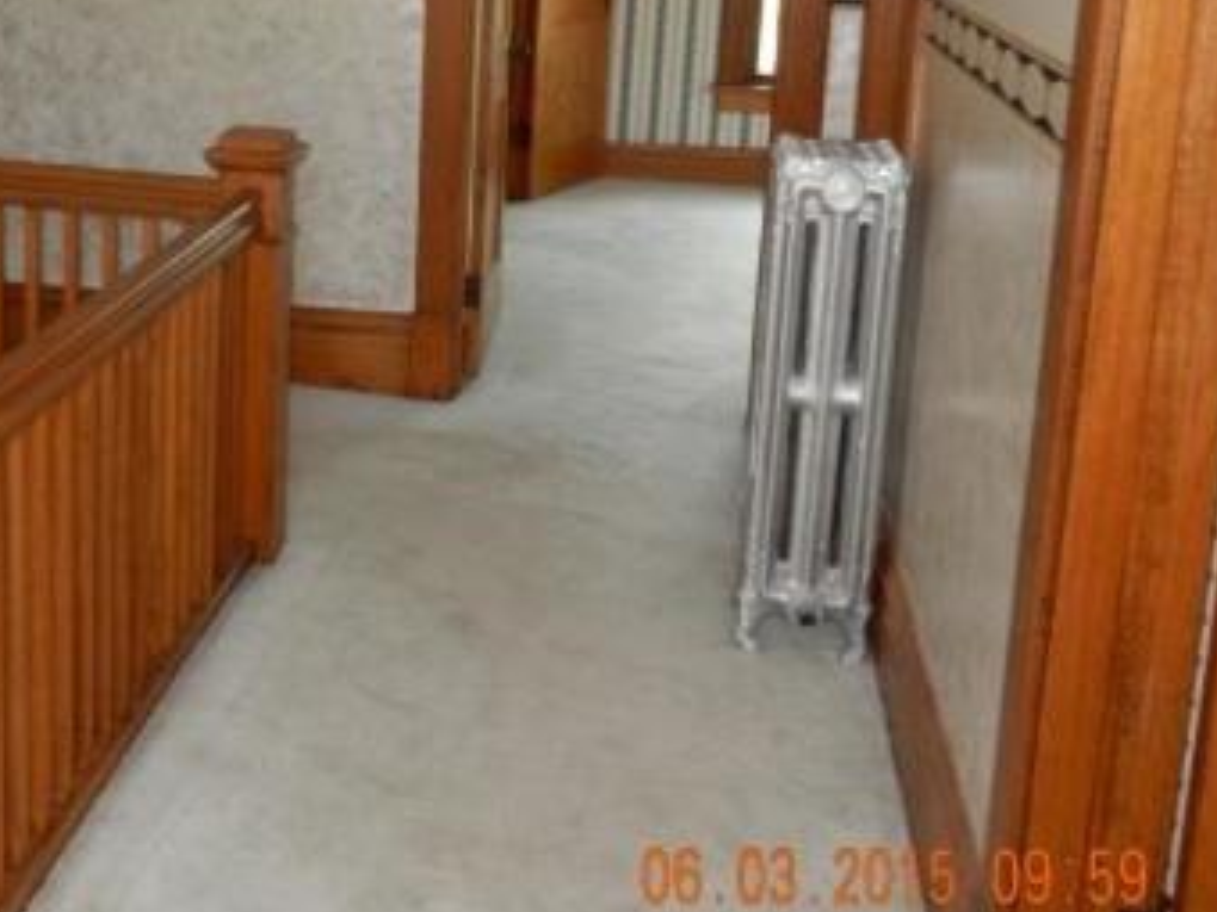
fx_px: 1652
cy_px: 197
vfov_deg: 30.2
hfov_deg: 38.5
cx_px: 202
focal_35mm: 47
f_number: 3.4
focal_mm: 4.5
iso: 220
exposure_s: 1/30
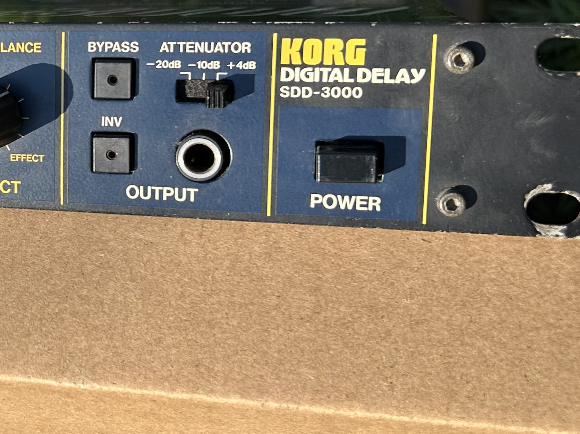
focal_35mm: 71
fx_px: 1189
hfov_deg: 25.1
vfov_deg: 20.7
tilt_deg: -46.8
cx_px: -84
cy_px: 158
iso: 50
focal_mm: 5.7
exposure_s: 1/1934
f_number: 1.5
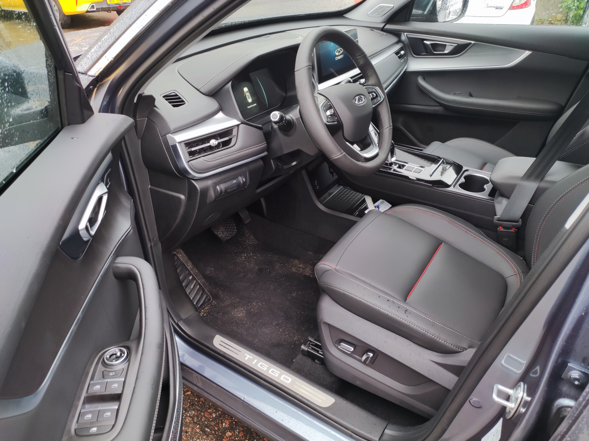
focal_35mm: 17
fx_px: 289
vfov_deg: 74.6
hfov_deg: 91.1
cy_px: 220
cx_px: 294
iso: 204
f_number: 1.79
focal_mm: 4.74
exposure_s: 1/40
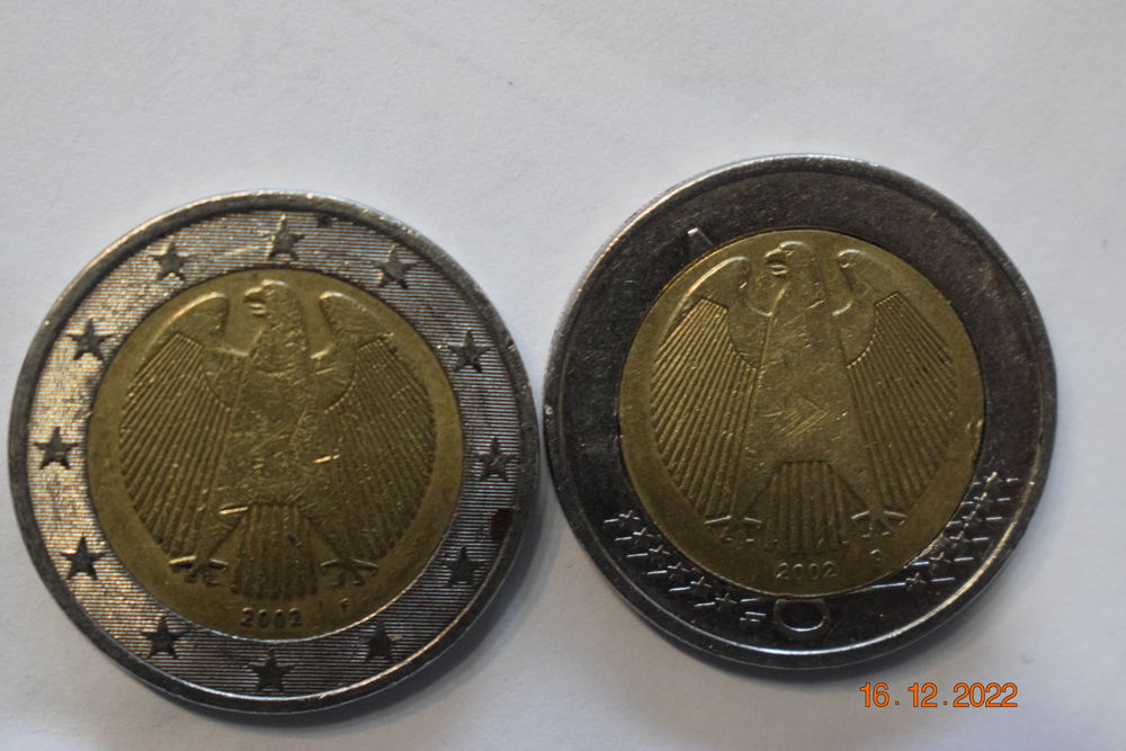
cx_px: 563
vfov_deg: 16.6
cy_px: 376
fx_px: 2581
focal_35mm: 82
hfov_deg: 24.6
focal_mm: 55
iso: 3200
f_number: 5.6
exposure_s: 1/100
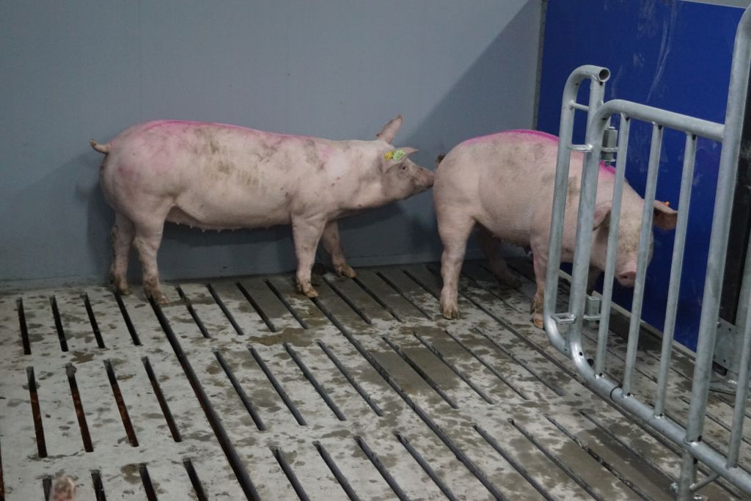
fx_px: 1095
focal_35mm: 52
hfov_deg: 37.8
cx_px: 376
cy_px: 250
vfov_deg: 25.8
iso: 3200
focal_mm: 35
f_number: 5
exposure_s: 1/50
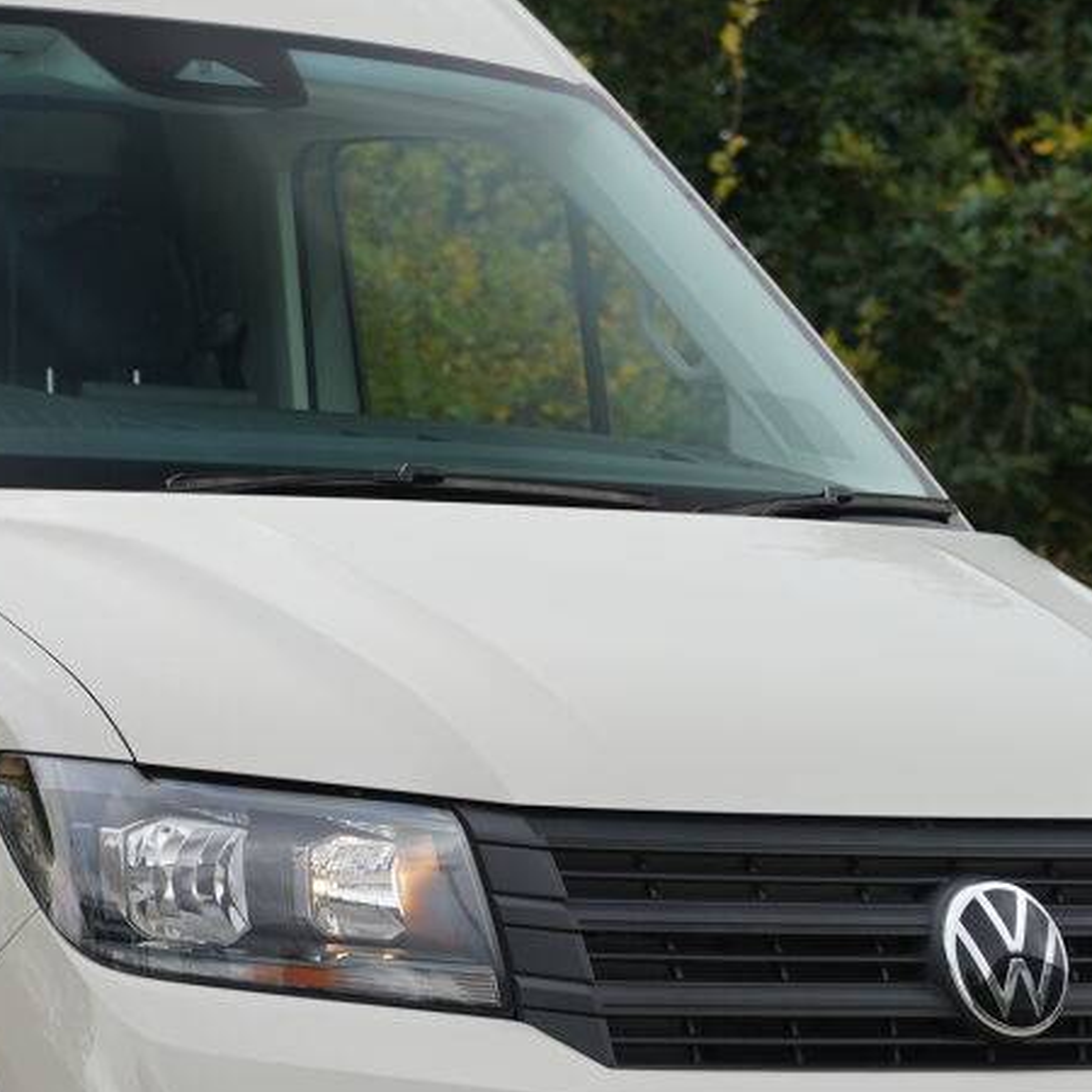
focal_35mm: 190
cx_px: -112
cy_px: 764
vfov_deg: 9.2
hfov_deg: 9.1
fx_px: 6771
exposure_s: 1/160
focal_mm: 62.9
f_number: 4
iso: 160
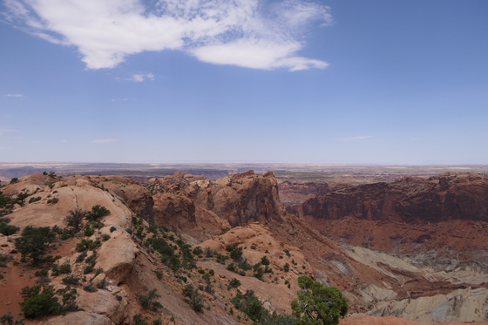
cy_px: 162
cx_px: 244
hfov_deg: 73.8
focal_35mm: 24
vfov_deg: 53.1
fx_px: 325
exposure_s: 1/2000
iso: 125
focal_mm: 8.8
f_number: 4
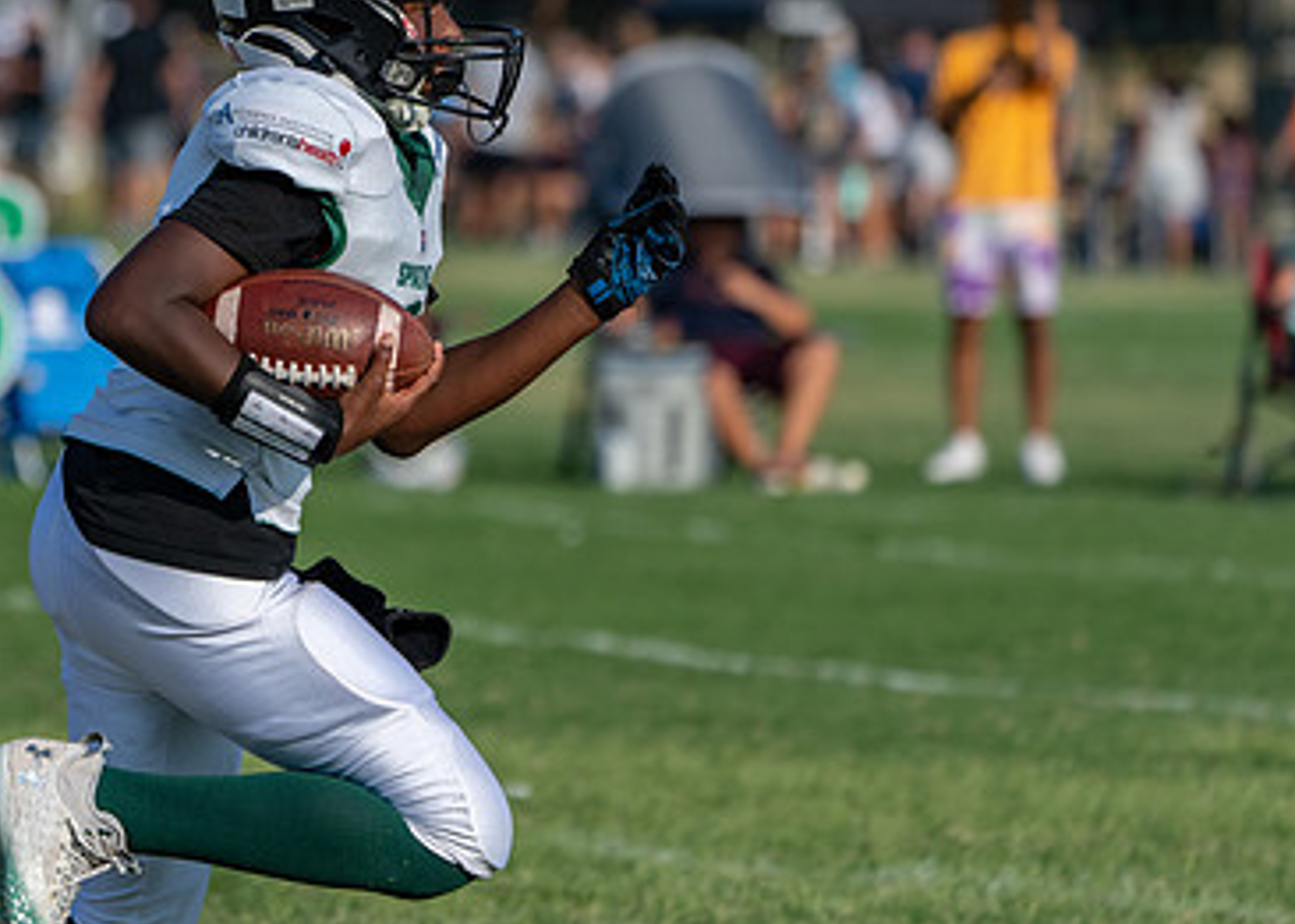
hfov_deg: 4.1
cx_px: 123
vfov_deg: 2.9
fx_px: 18159
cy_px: 326
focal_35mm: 494
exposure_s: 1/2000
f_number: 5.6
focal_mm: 259
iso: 320
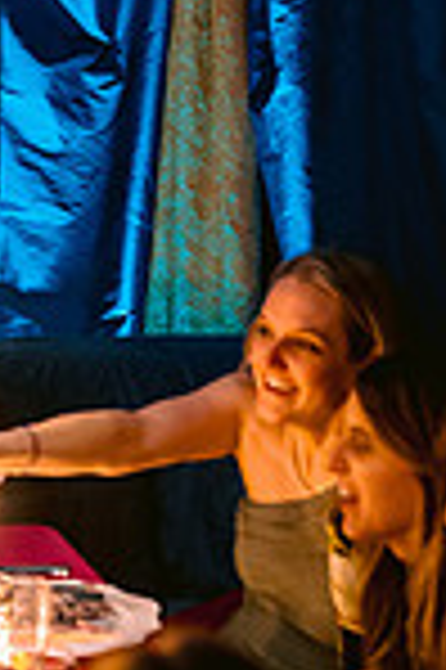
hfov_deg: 12.6
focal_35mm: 106
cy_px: 49
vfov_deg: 18.9
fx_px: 1974
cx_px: -59
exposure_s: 1/8
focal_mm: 35
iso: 1600
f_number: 2.8
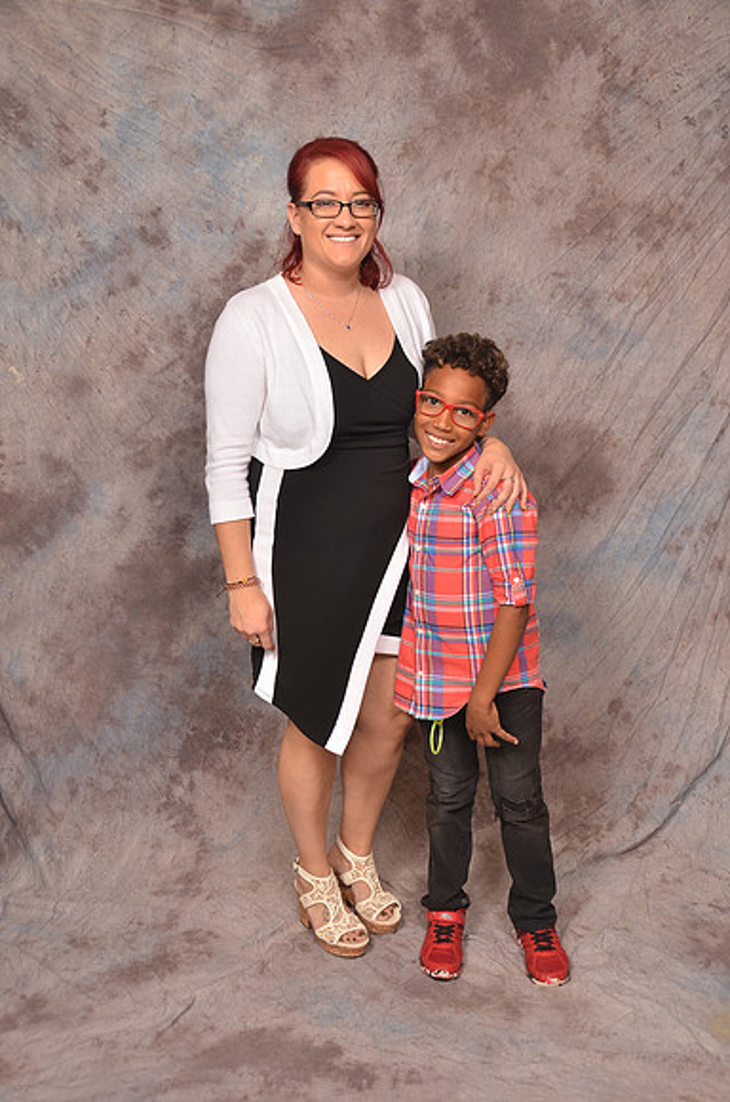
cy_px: 551
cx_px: 365
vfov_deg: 51.4
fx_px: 1146
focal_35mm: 38
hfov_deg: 35.3
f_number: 5.6
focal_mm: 25
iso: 200
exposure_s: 1/60
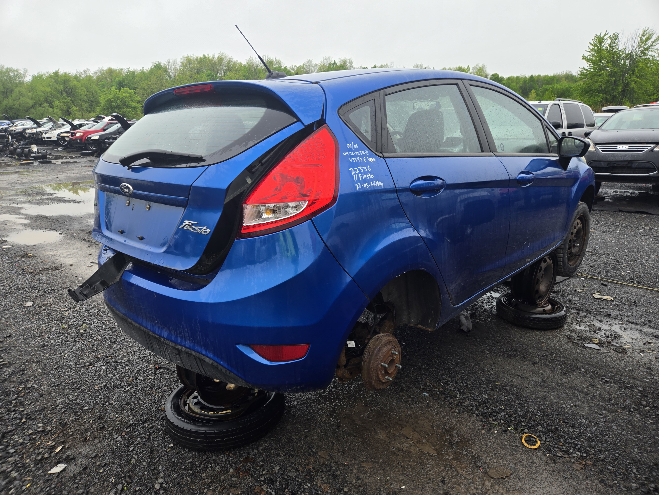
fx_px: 438
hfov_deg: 73.9
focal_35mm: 23
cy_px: 248
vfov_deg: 58.9
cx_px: 330
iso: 25
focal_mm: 5.4
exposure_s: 1/180
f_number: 1.8
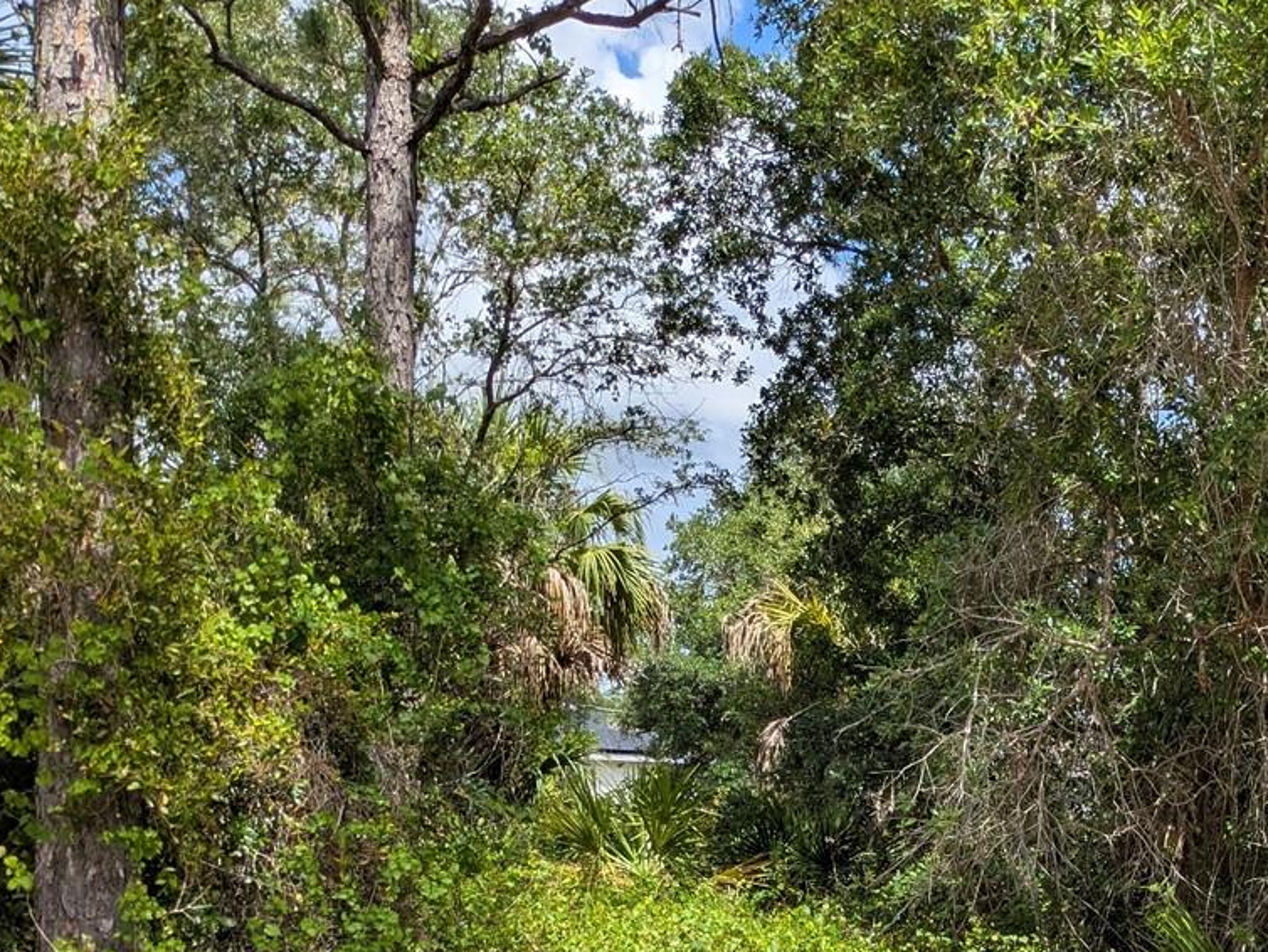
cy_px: 927
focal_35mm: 53
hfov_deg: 34.8
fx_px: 1942
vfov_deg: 26.3
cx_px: 1052
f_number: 1.89
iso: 46
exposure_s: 1/1580
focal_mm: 5.43
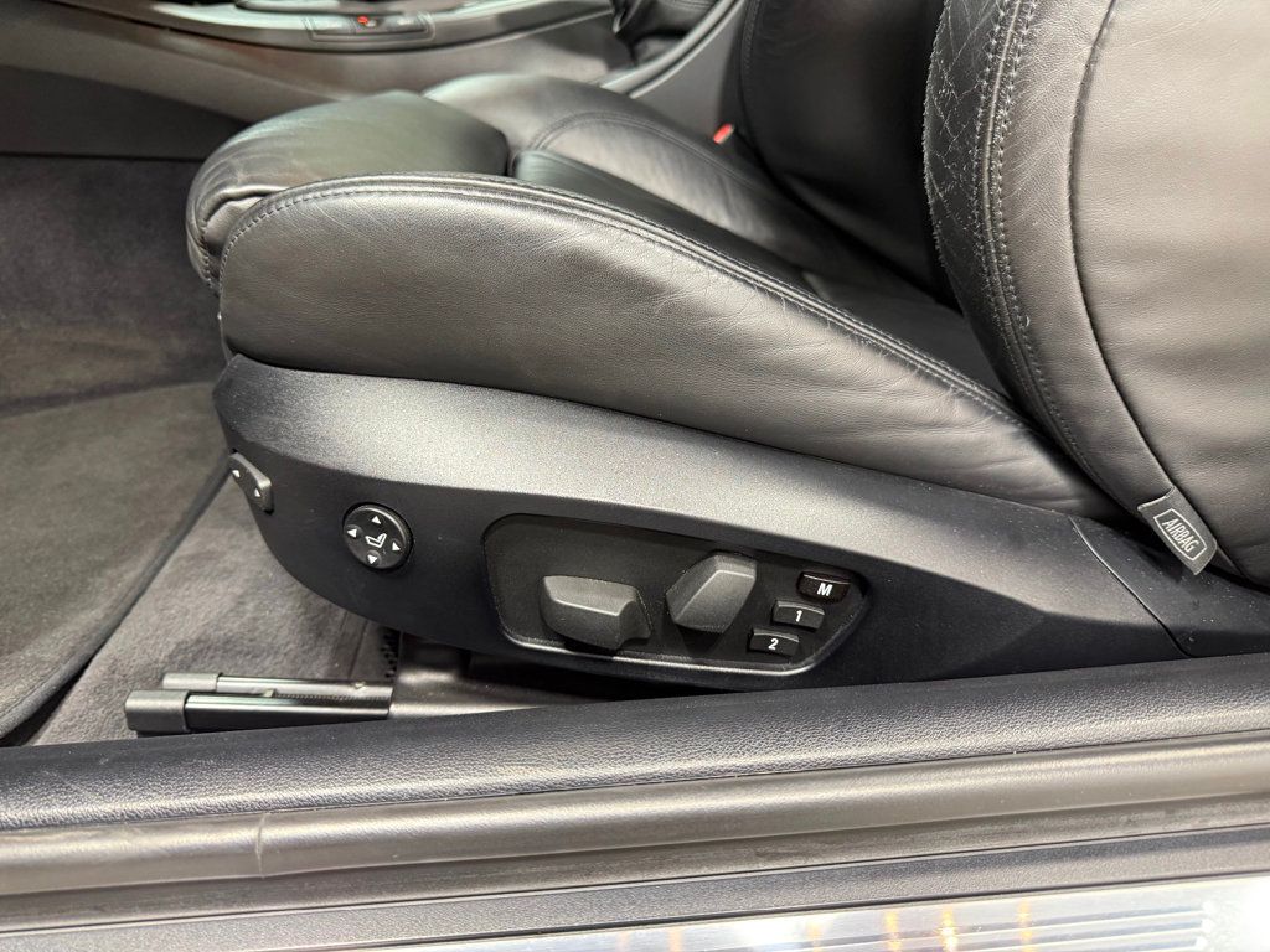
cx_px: 635
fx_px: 881
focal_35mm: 24
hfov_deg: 71.6
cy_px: 476
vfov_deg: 56.8
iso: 320
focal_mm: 6.76
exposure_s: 1/60
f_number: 1.78
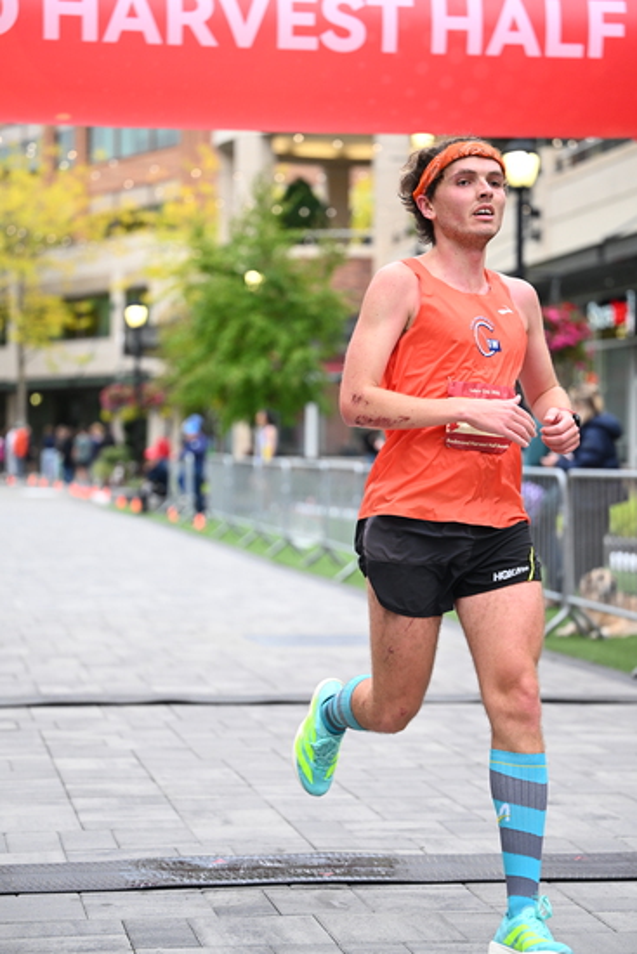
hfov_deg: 16.7
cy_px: 477
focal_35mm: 82
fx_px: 2175
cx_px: 318
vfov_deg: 24.8
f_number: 2.8
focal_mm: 82
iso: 1600
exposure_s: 1/1250
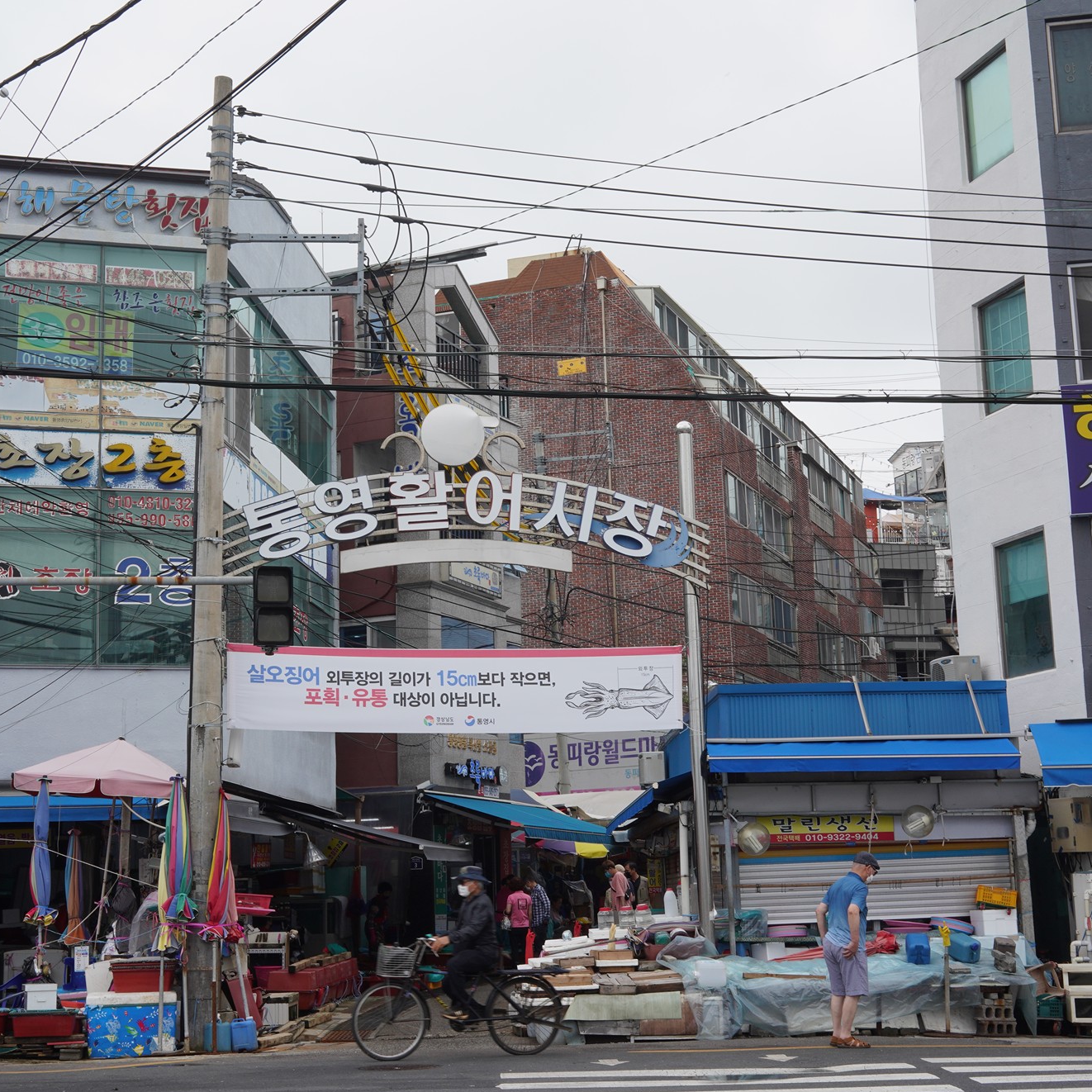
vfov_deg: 37.6
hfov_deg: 37.5
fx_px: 1606
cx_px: 464
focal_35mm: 45
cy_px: 550
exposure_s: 1/100
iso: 200
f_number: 16
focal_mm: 35
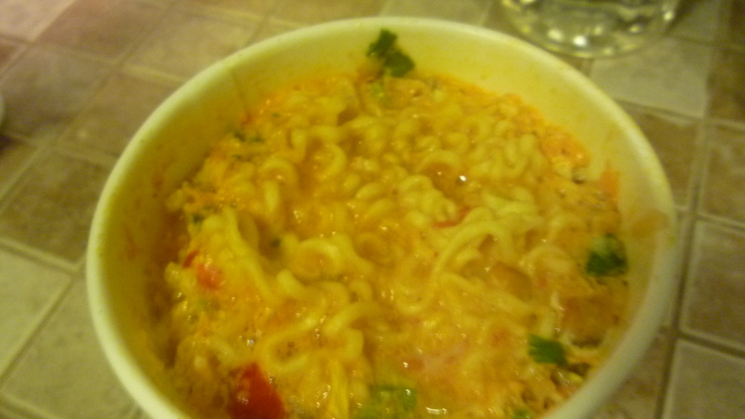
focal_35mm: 33
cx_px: 372
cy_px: 253
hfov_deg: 59.5
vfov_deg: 35.5
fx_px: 652
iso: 400
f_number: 3.3
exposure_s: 1/8
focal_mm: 5.2
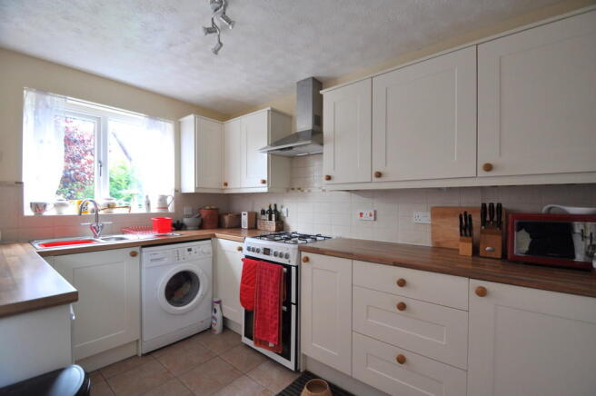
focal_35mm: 15
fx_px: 248
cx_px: 298
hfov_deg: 100.4
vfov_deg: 77.2
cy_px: 198
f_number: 4
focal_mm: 10
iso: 500
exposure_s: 1/60
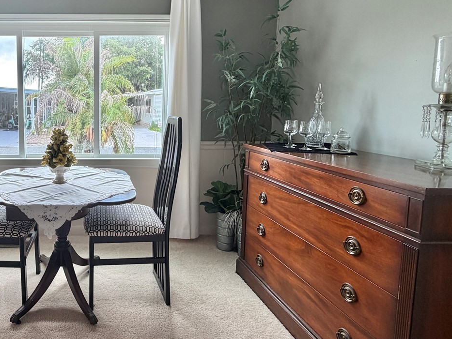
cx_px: 99
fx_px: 313
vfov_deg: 56.3
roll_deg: +0.4
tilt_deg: -5.0
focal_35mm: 24
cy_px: 132
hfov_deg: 66.0
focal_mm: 2.22
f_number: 2.2
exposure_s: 1/120
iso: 80
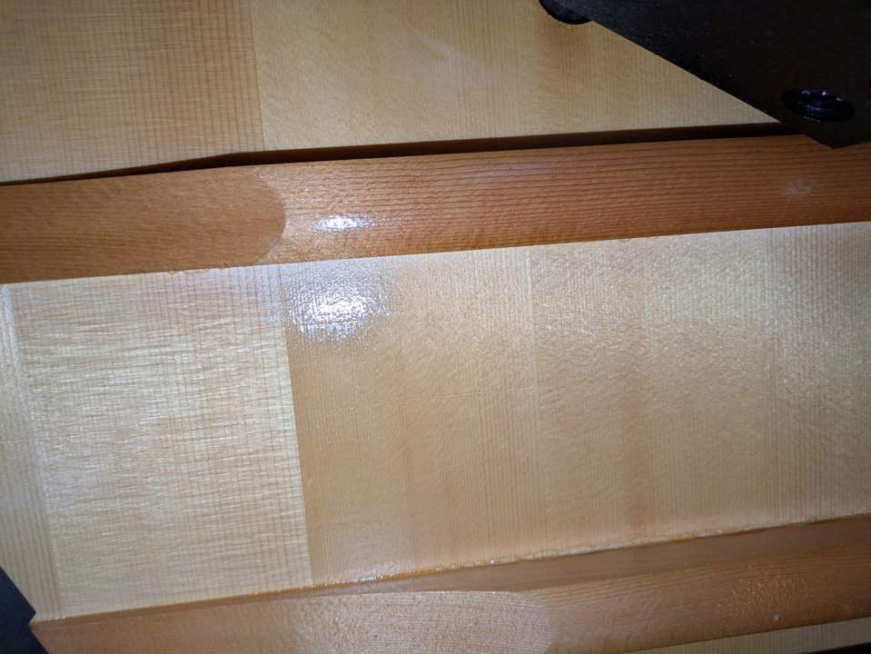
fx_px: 629
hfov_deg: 69.4
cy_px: 327
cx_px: 436
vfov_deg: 54.9
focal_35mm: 25
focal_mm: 5.43
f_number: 1.89
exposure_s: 1/100
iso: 54
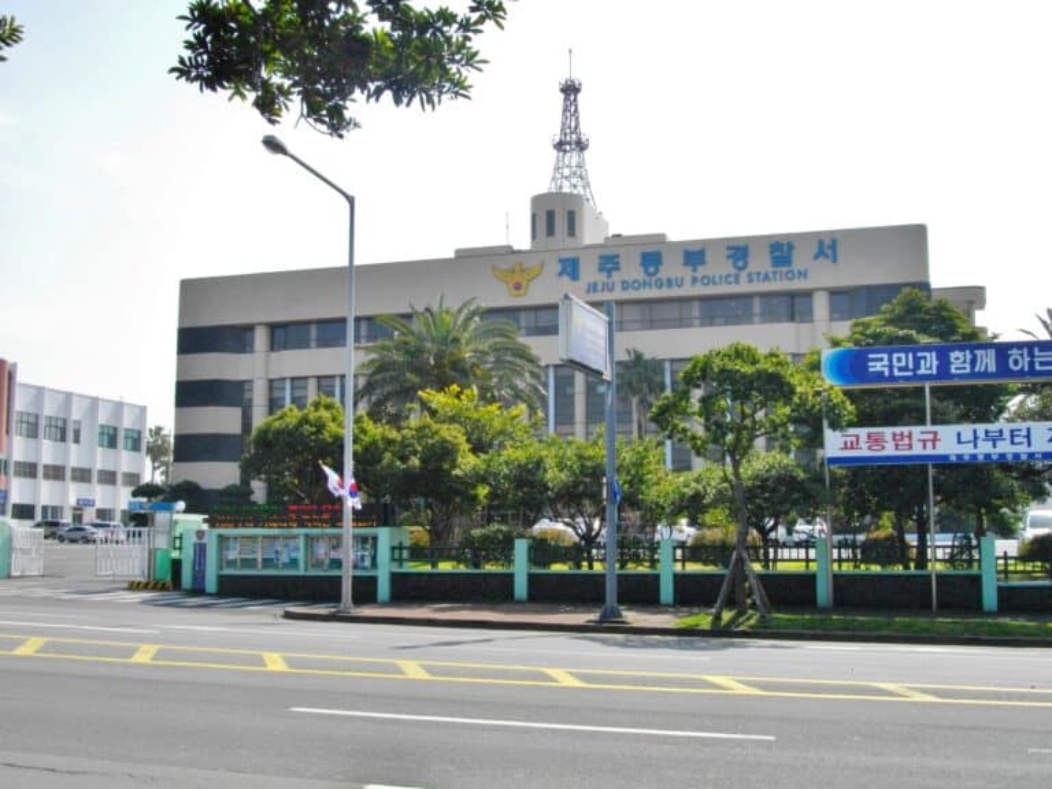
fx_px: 1216
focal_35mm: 40
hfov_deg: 46.8
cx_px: 526
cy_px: 394
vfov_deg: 36.0
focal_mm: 7.1
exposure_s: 1/250
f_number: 6.3
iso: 100
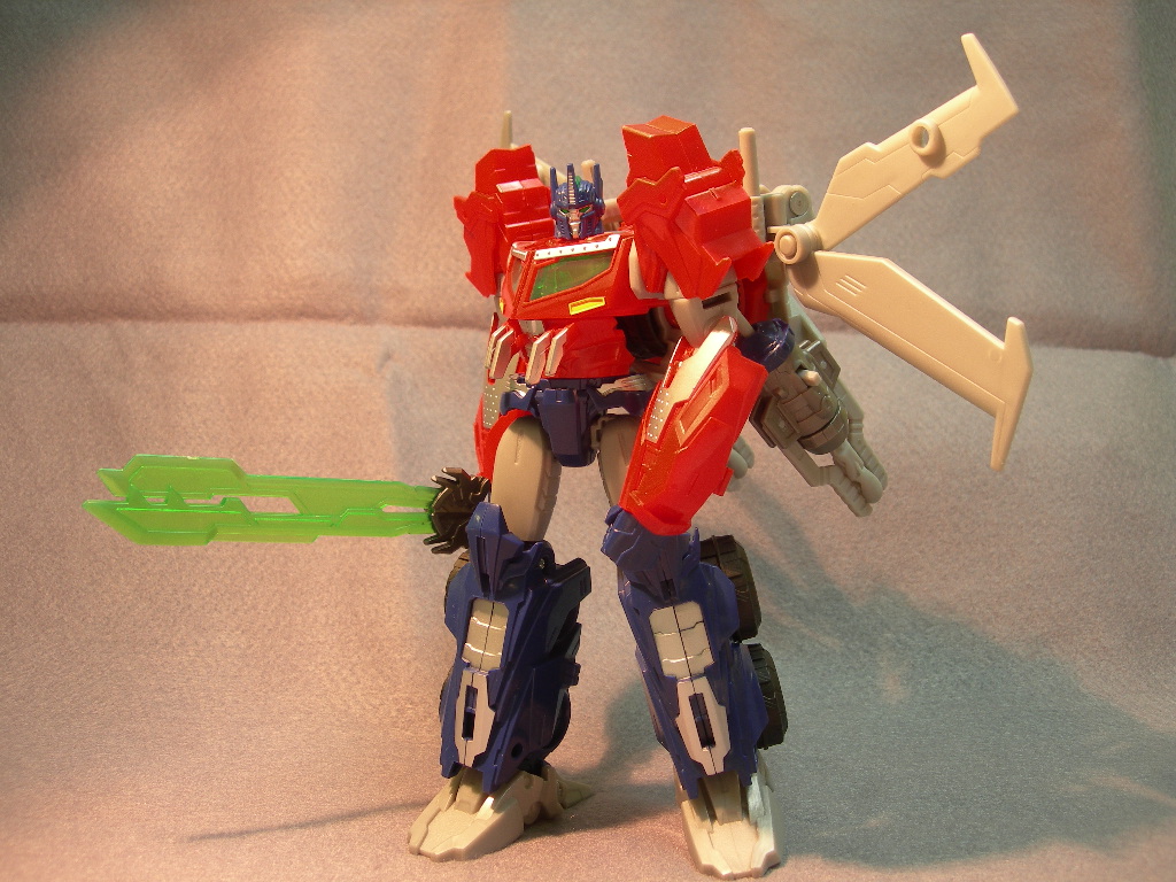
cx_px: 588
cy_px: 441
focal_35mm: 38
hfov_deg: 49.0
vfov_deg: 37.7
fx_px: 1291
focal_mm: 7.8
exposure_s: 1/10.4
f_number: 2.8
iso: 50
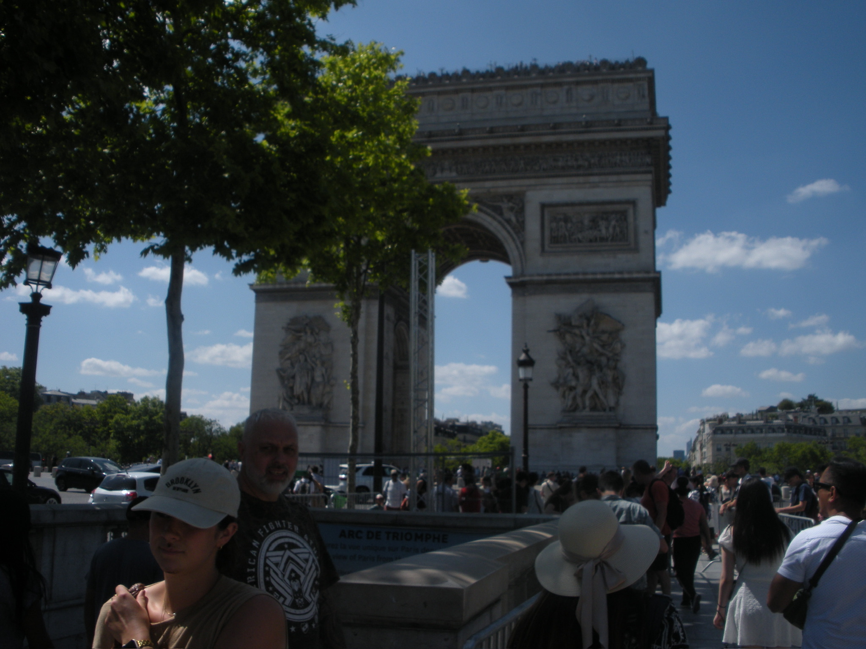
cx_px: 433
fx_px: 901
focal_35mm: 36
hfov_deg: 51.4
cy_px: 324
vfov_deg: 39.7
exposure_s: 1/575
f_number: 5.6
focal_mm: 6.3
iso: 64
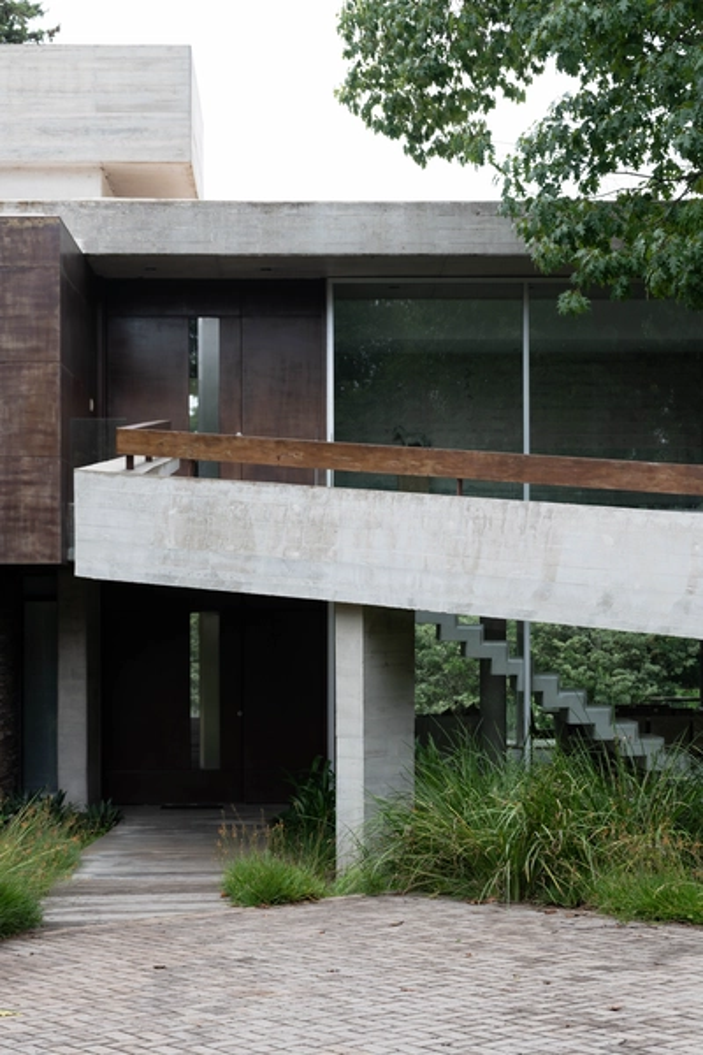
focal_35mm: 67
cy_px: 528
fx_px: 1962
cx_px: 352
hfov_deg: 20.3
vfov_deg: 30.1
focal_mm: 67
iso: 100
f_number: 5.6
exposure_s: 1/40
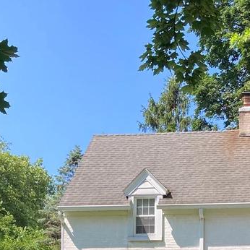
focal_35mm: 103
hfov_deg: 16.9
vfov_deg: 16.0
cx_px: 159
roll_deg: -1.4
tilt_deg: +2.7
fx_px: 842
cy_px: 332
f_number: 1.8
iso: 20
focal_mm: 3.99
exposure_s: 1/657
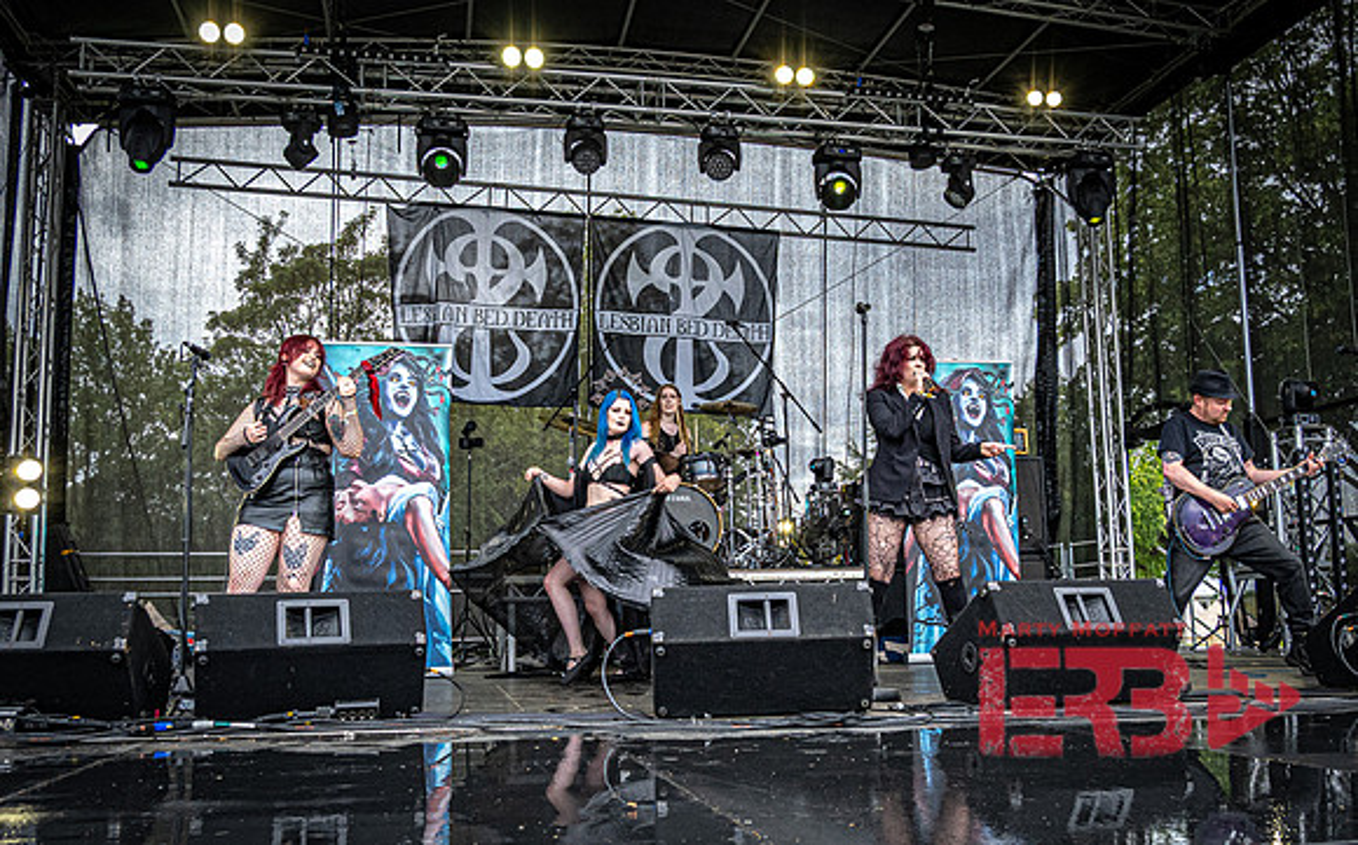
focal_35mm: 32
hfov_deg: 60.1
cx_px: 669
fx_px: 1174
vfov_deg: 39.6
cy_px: 471
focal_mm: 12
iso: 800
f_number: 4.5
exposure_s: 1/800
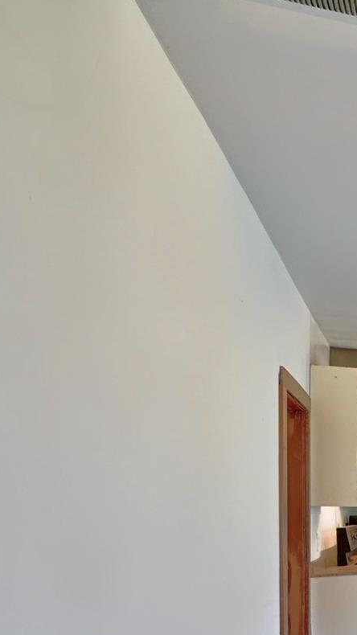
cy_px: 507
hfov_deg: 21.4
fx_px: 640
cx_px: 633
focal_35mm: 38
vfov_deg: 49.7
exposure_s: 1/5
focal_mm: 14
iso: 400
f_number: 8
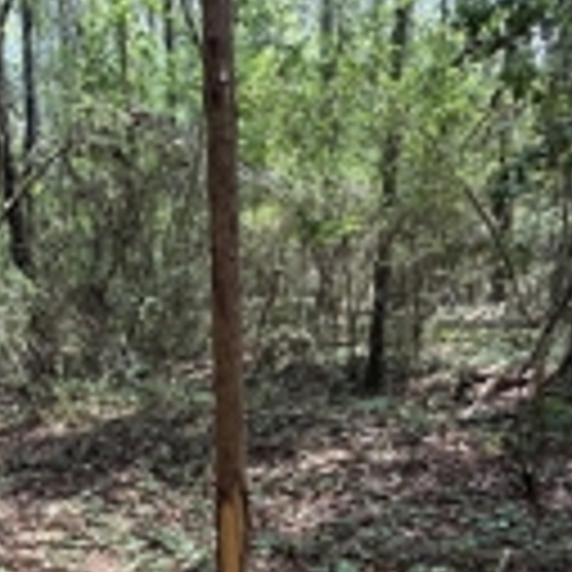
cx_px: 158
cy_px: 536
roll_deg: +3.7
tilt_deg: -16.9
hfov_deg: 41.8
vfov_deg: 39.1
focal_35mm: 39
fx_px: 729
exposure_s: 1/99
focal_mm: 2.22
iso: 64
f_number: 2.2
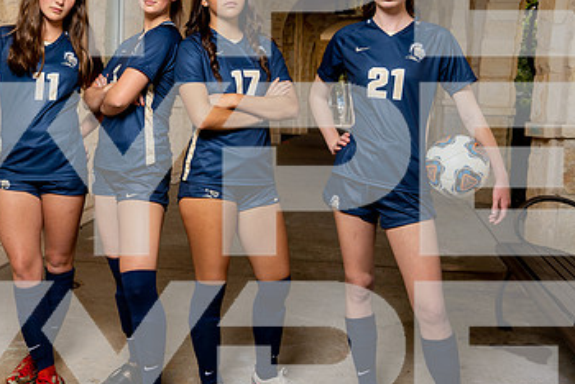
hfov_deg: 40.6
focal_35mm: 48
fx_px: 767
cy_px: 170
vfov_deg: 28.1
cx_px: 191
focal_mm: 29
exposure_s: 1/250
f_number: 5
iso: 100
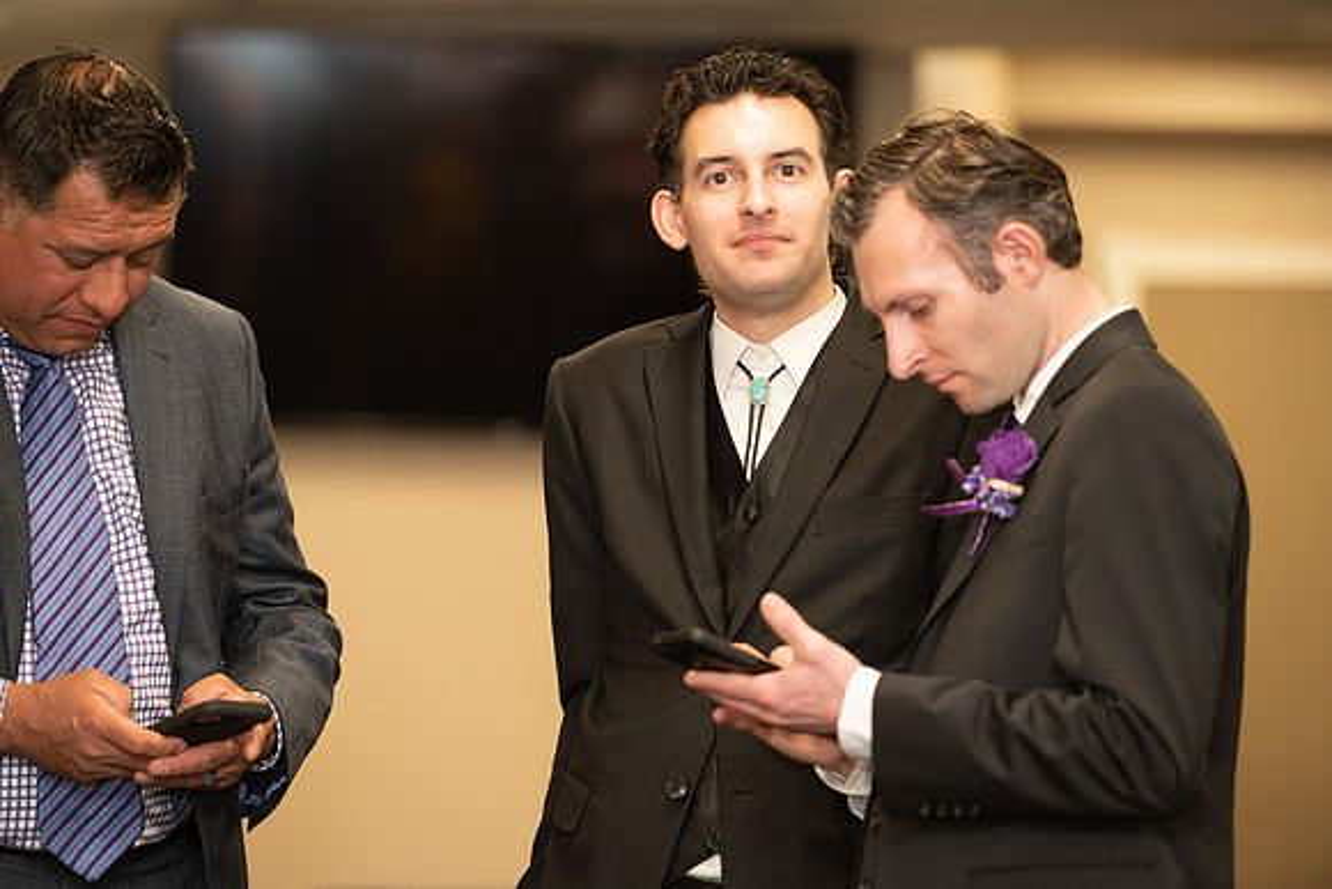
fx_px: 6291
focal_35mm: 170
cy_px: 444
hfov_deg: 12.1
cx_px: 666
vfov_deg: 8.1
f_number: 3.2
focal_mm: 170
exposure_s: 1/80
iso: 400
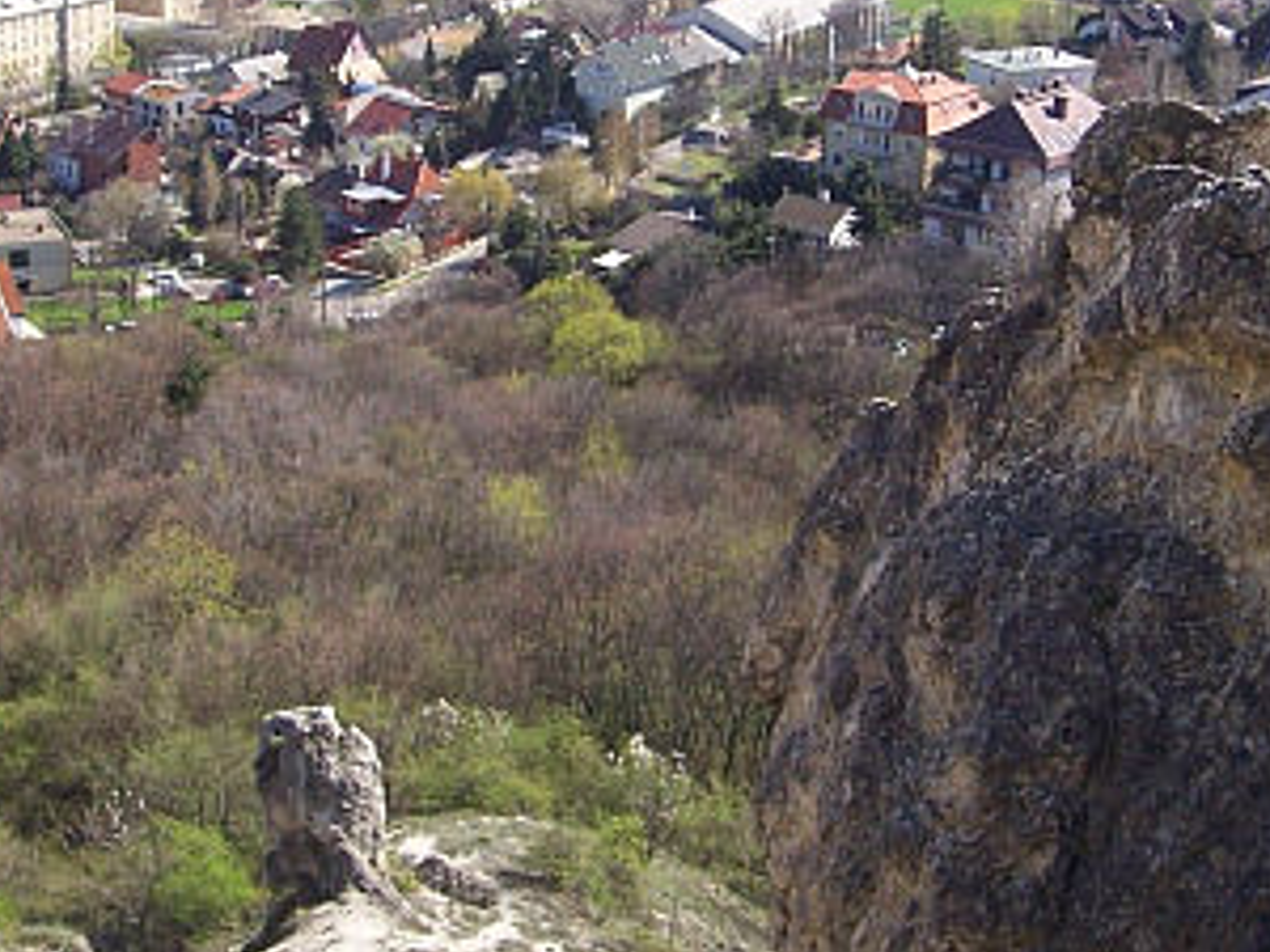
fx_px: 2311
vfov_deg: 23.1
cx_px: 652
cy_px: 283
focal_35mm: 63
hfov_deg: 30.7
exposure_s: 1/180
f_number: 5.6
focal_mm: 7
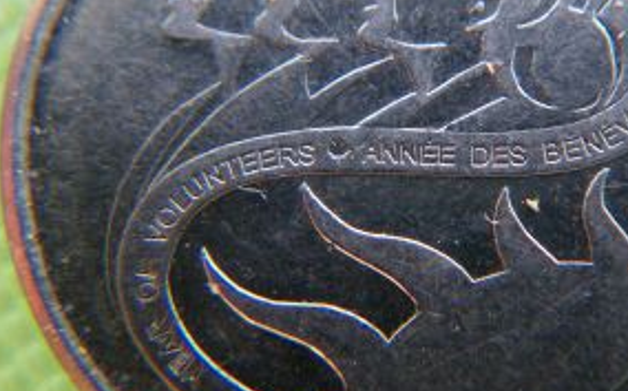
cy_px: 144
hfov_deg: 33.2
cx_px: 416
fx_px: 1043
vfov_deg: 21.2
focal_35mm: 61
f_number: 3.8
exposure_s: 1/50
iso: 320
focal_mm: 6.1
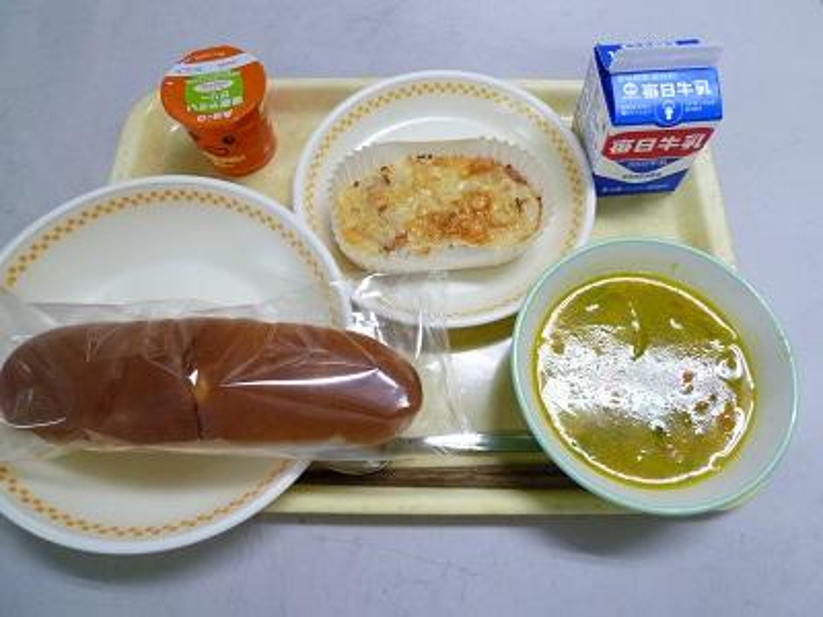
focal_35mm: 24
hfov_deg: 71.6
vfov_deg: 56.8
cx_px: 412
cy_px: 308
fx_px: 571
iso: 200
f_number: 2.2
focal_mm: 4.3
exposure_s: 1/60
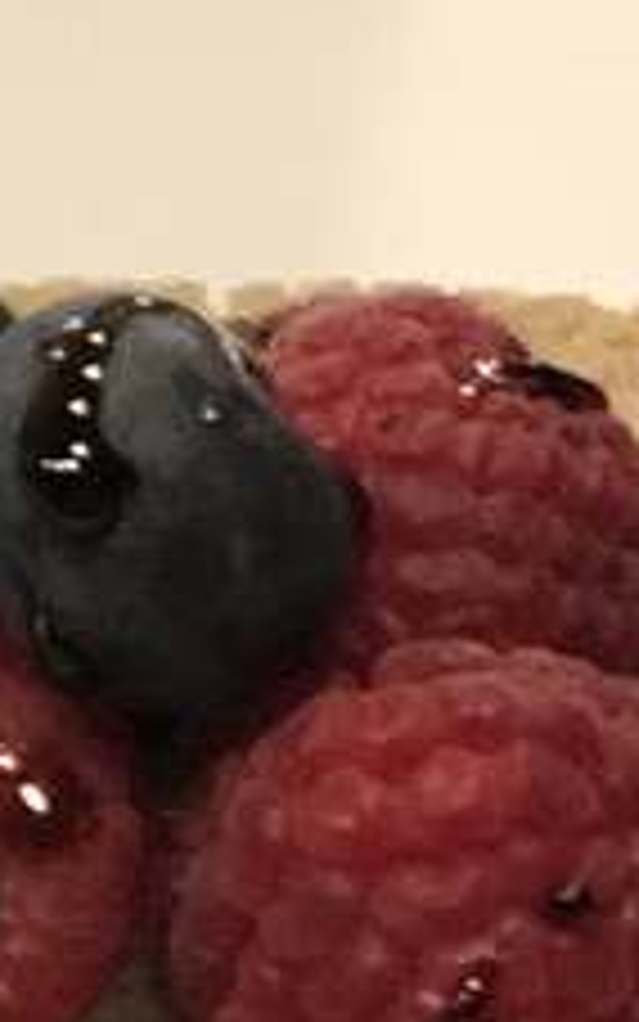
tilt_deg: -28.7
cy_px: -594
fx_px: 10832
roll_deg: -1.5
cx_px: 351
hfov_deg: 3.4
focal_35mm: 389
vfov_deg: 5.3
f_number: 2.4
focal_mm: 6
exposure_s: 1/30
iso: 160
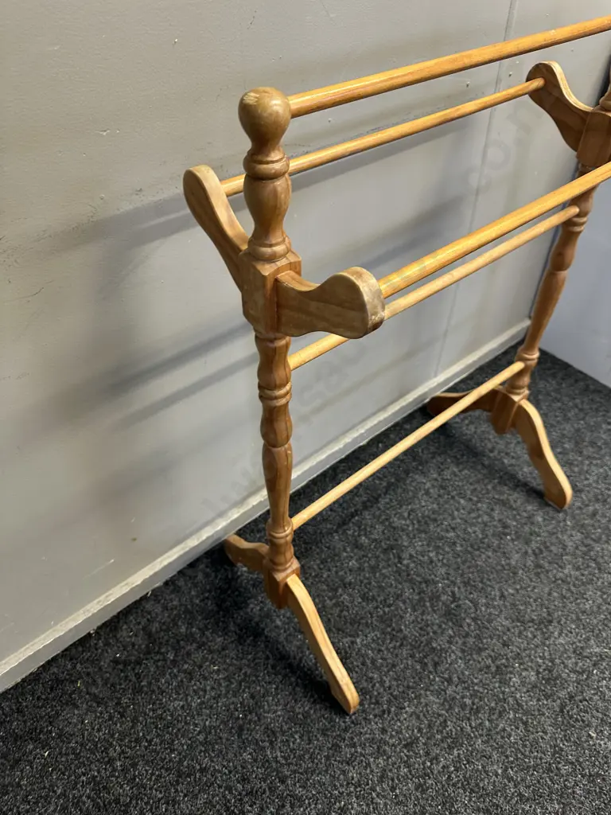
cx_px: 306
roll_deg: +0.0
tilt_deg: -42.8
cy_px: 408
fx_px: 565
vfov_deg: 71.6
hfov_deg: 56.8
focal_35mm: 24
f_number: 1.78
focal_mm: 6.86
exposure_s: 1/50
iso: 200
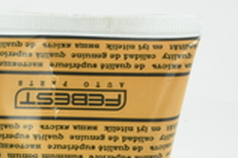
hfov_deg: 7.5
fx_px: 1803
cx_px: -11
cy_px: 327
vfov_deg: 4.9
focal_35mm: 273
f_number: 32
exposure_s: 1/2.5
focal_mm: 60
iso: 64
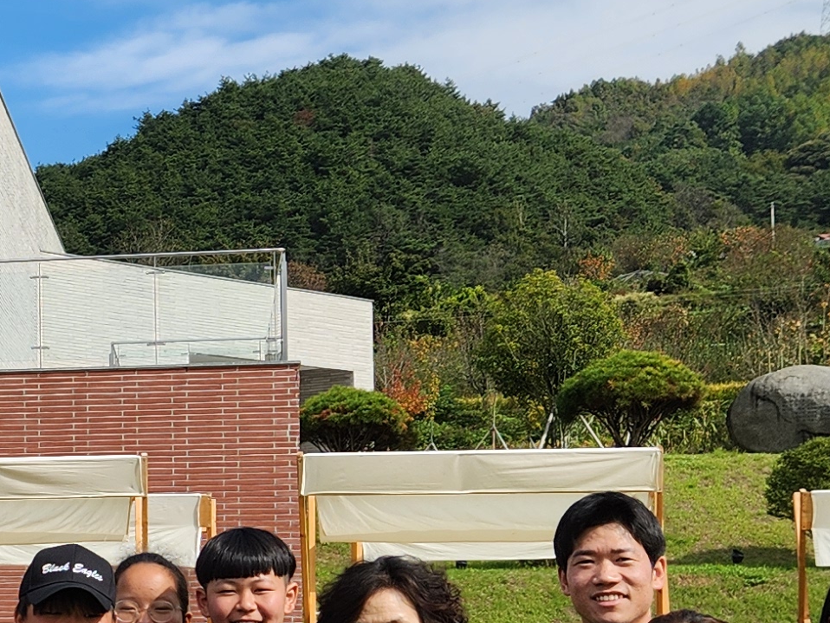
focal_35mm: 96
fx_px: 2302
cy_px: 539
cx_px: -264
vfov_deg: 15.3
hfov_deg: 18.9
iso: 20
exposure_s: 1/2005
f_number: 1.8
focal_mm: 5.4
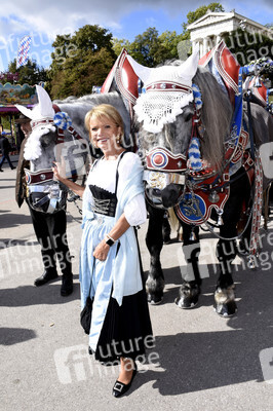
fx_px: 308
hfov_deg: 47.9
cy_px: 206
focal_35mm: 27
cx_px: 136
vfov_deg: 67.4
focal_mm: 18
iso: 125
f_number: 9
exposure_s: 1/160
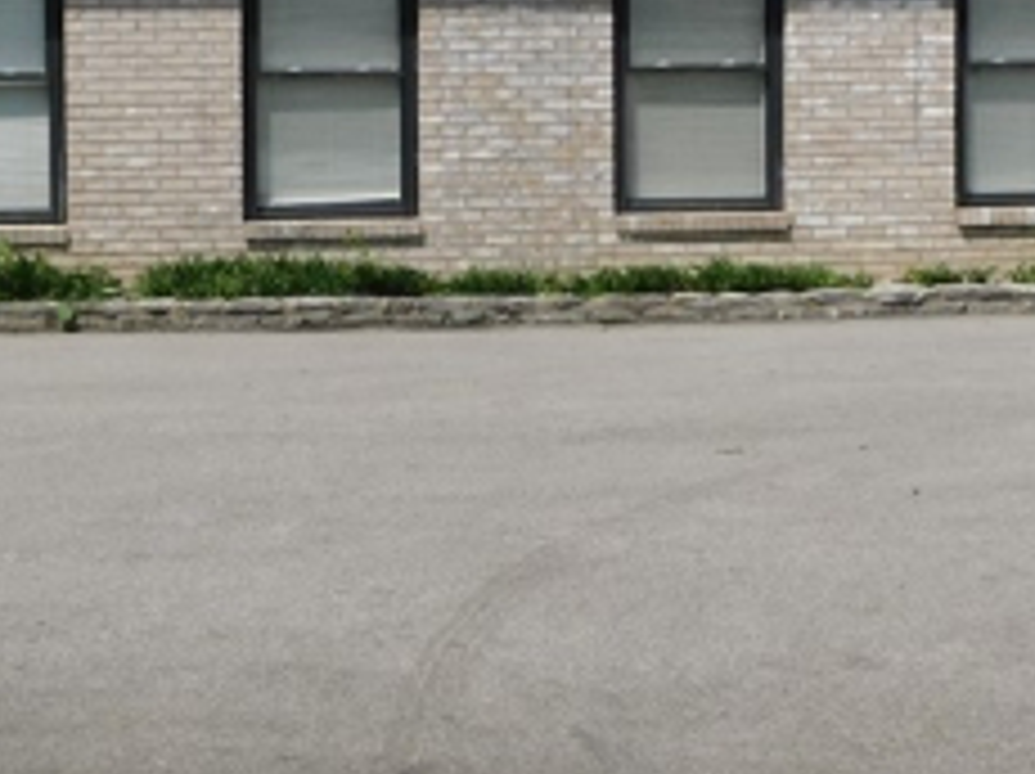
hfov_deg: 22.3
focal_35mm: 87
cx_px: 245
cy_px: 225
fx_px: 2599
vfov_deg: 16.9
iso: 125
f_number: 6.4
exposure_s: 1/500
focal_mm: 5.3
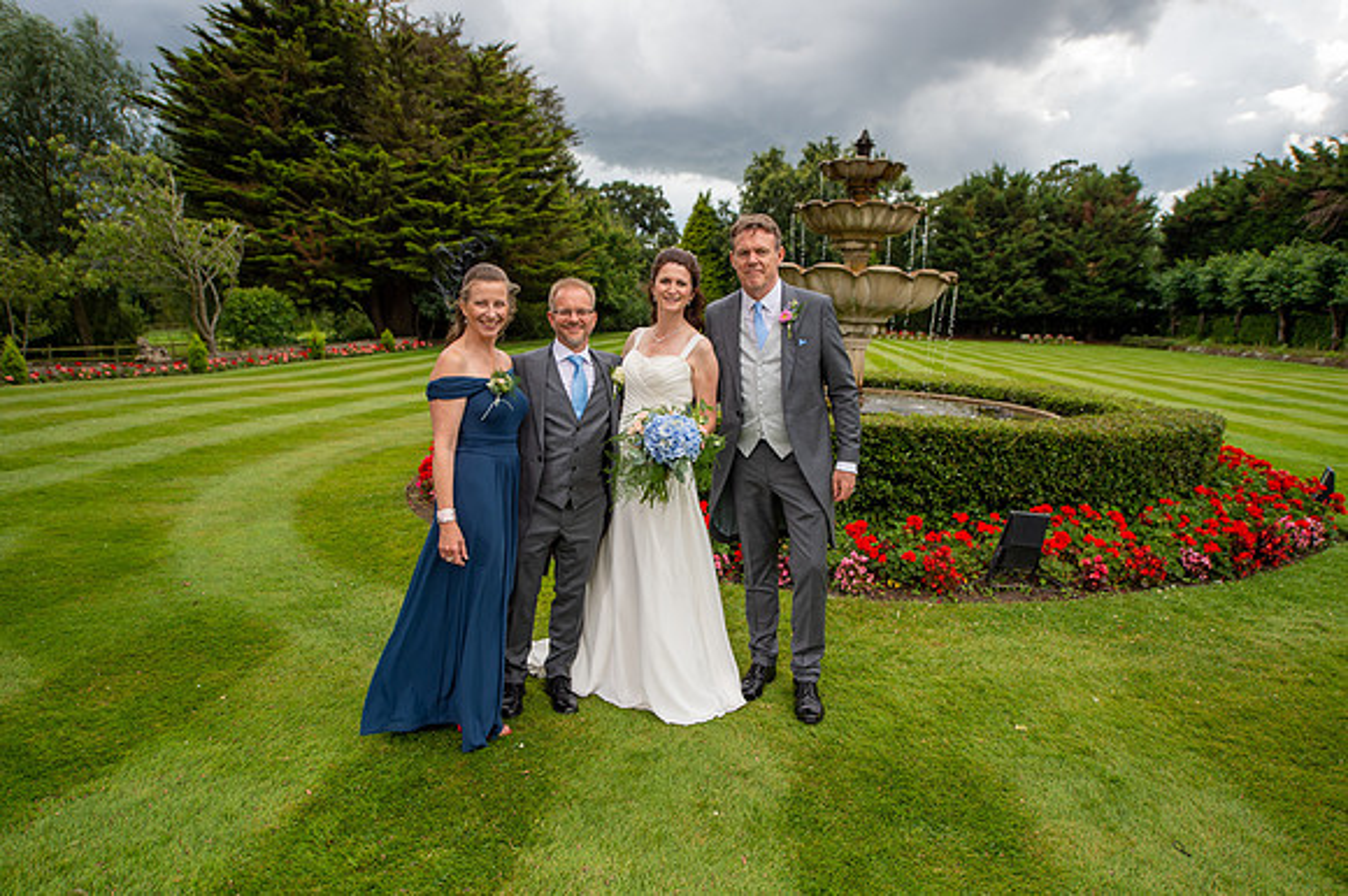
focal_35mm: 24
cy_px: 448
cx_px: 674
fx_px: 898
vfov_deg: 53.1
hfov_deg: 73.8
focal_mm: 24
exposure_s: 1/640
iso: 125
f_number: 4
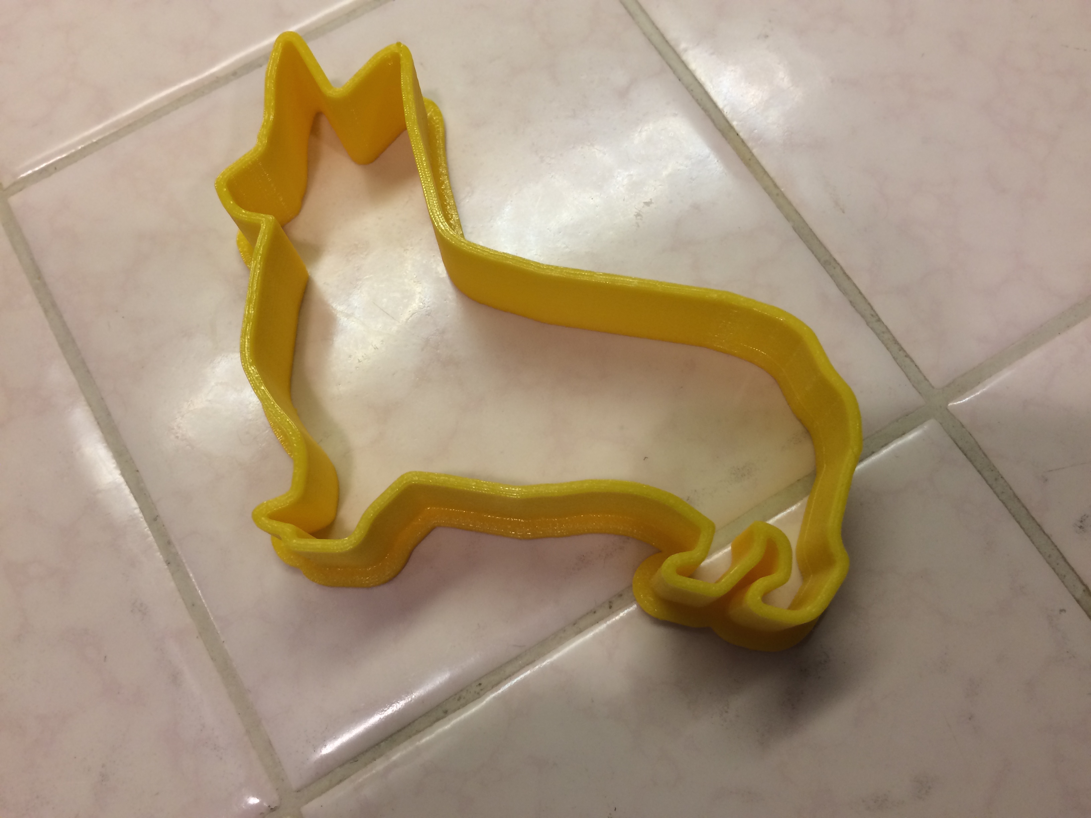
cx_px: 546
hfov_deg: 61.7
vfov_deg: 48.2
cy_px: 409
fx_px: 914
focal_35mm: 29
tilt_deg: -73.0
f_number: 2.2
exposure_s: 1/40
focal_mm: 4.15
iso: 40
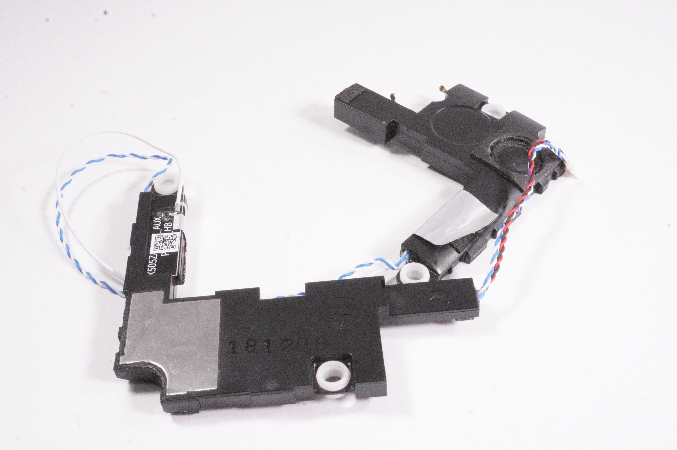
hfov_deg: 41.1
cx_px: 338
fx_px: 902
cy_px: 225
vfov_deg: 28.0
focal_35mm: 48
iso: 12800
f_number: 25
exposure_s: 1/200
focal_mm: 32
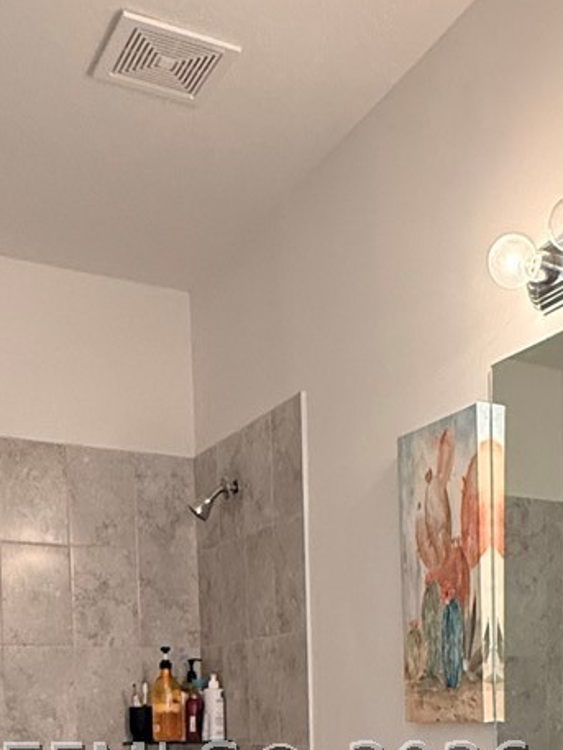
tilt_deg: -2.6
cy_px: 771
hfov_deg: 29.1
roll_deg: +0.8
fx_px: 1062
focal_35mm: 49
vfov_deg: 34.8
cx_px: 435
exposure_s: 1/120
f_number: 2.2
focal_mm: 2.22
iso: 500
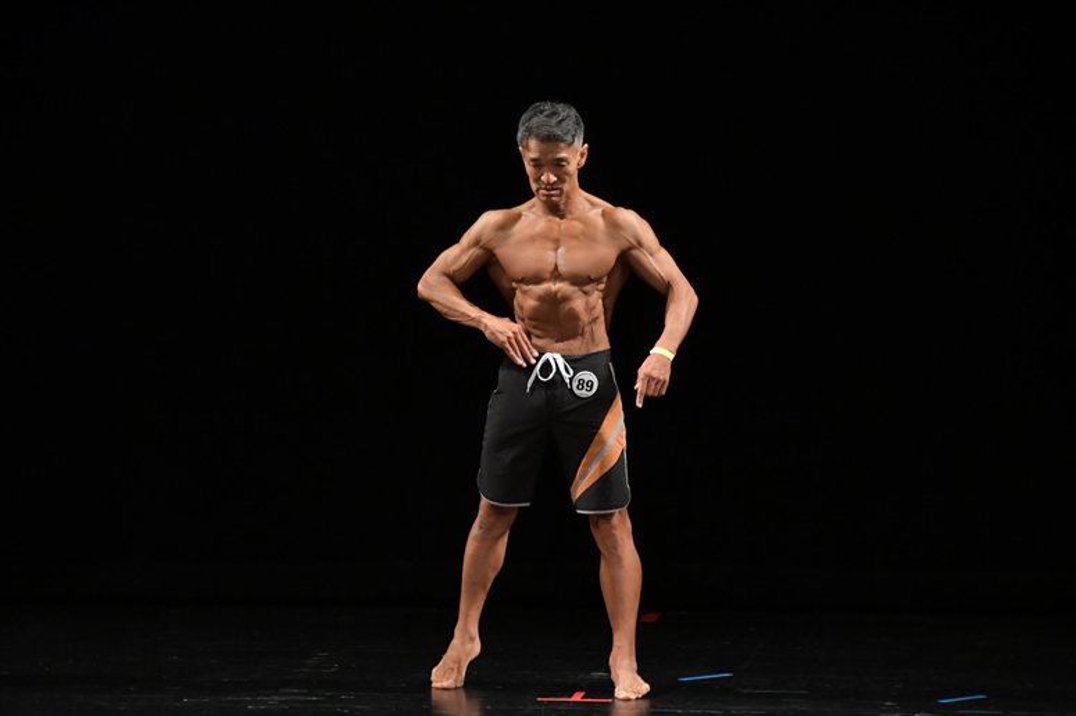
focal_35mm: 300
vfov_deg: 4.6
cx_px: 538
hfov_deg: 6.9
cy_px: 358
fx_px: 8962
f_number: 5.6
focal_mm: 200
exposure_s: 1/400
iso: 3200
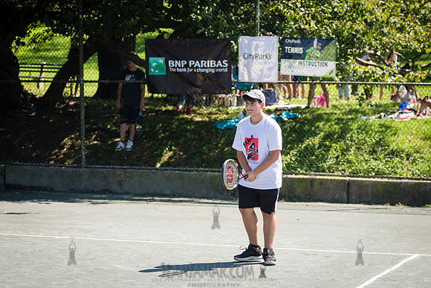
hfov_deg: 20.0
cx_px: 231
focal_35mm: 102
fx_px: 1222
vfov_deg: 13.4
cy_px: 145
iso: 125
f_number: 4.5
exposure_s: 1/500
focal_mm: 92
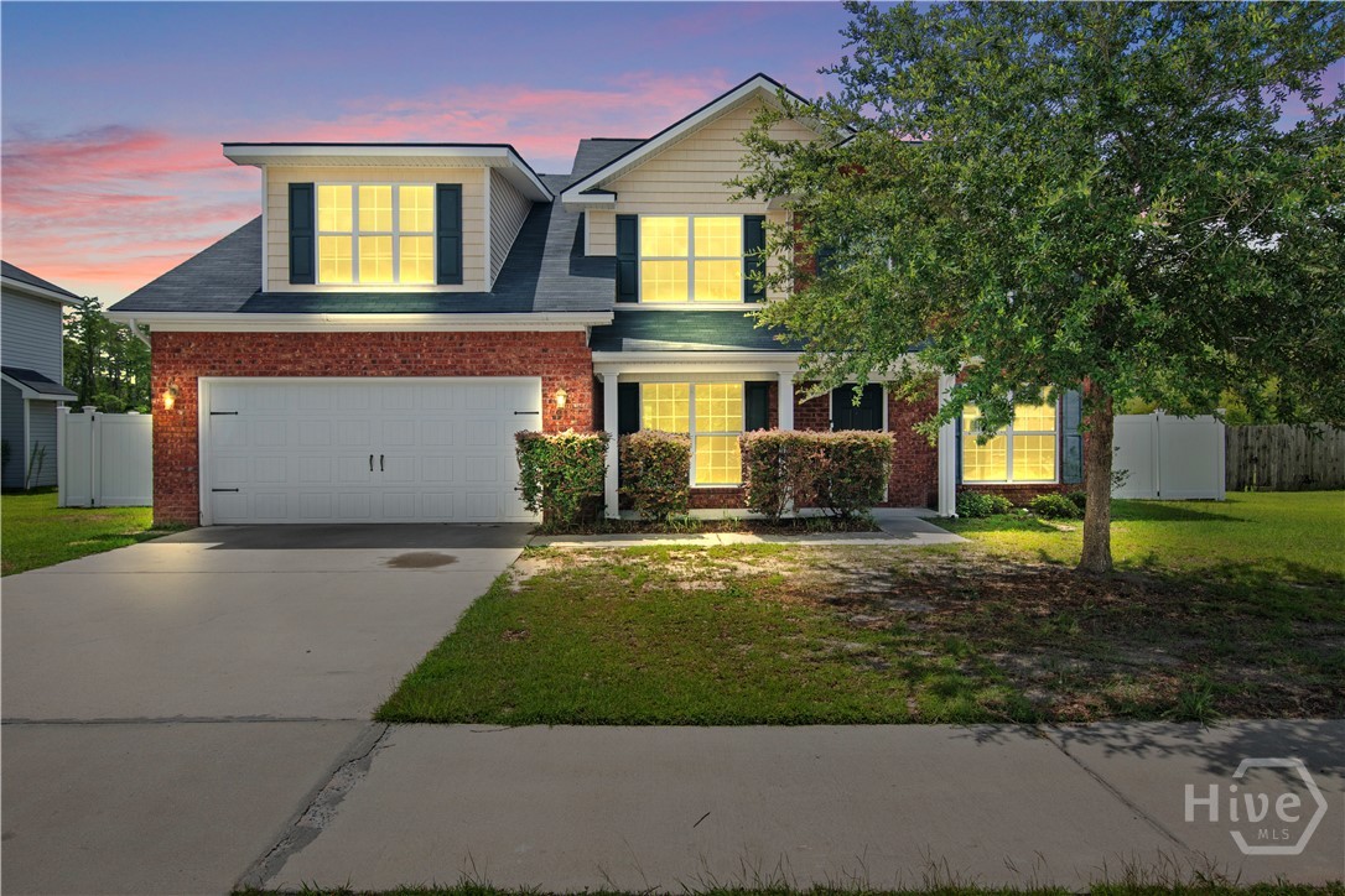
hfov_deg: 85.4
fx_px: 728
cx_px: 672
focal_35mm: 20
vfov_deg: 63.2
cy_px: 448
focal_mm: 13
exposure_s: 1/80
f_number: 7.1
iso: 250
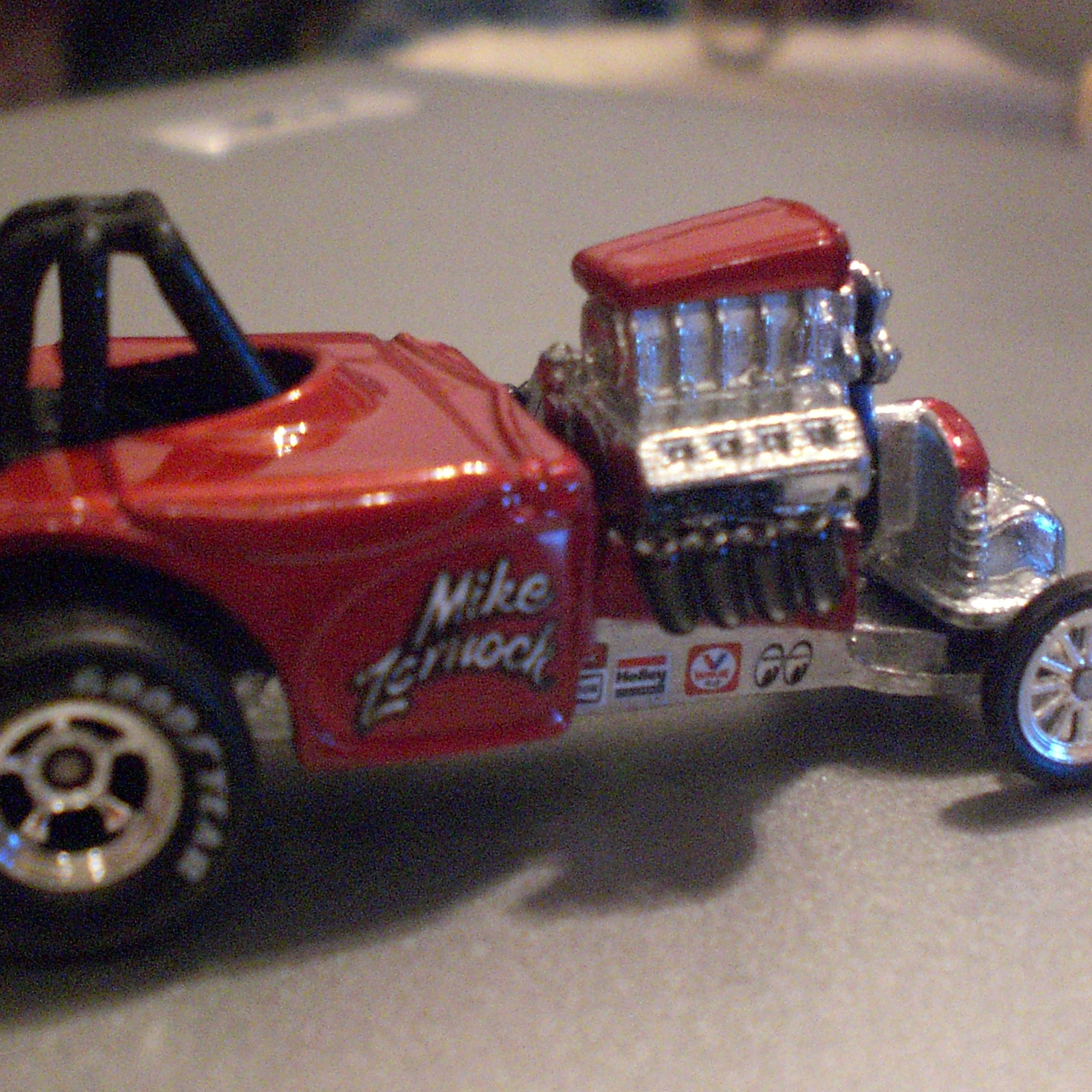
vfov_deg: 30.5
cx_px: 475
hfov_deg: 30.5
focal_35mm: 56
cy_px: 629
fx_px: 1999
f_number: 3.1
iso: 800
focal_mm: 6.3
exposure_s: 1/15
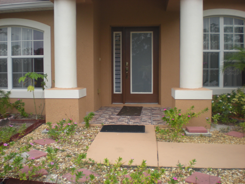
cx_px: 122
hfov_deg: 49.0
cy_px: 92
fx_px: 269
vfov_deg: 37.7
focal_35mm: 38
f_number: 3.1
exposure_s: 1/126
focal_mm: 6.3
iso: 64
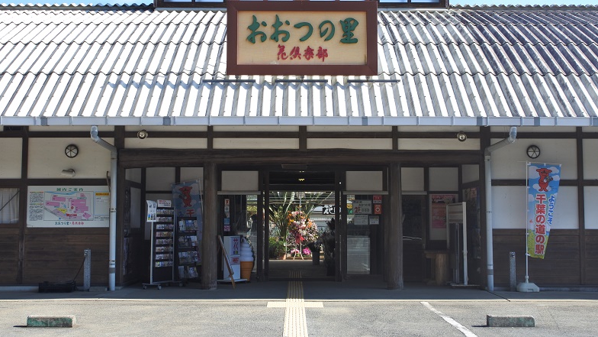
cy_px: 138
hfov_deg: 39.2
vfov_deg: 22.6
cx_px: 304
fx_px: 840
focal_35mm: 53
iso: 160
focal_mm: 18.5
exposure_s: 1/250
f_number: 6.3
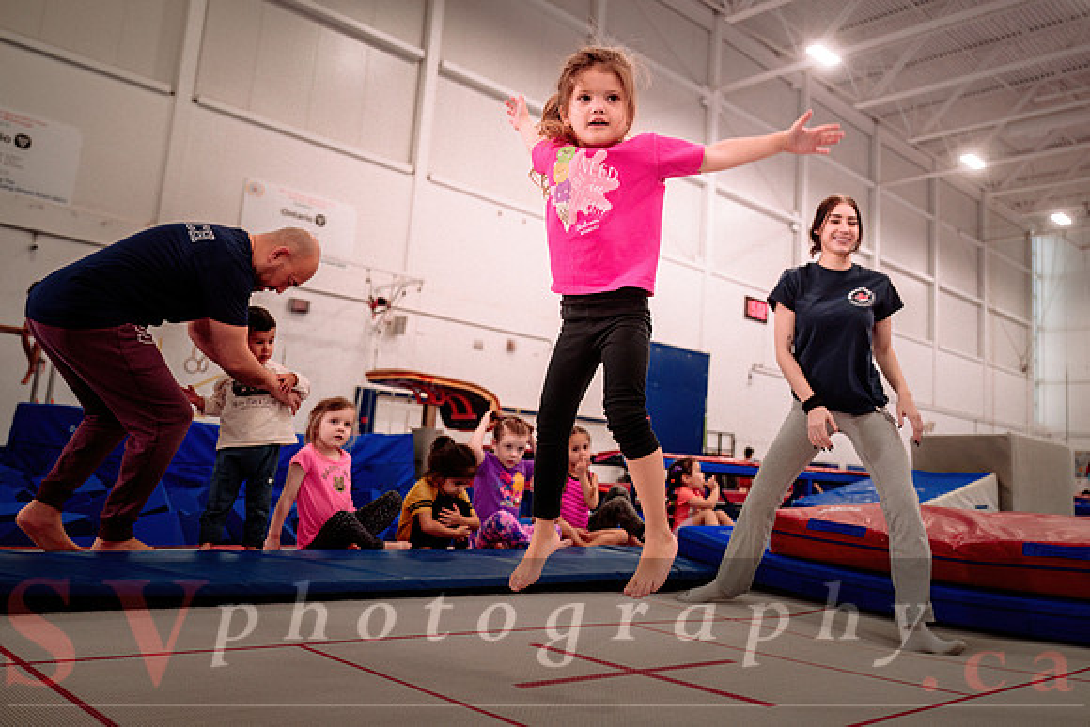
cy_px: 321
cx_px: 608
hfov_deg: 59.7
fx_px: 947
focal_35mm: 31
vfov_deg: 42.0
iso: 1600
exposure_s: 1/400
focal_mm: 28
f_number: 2.8
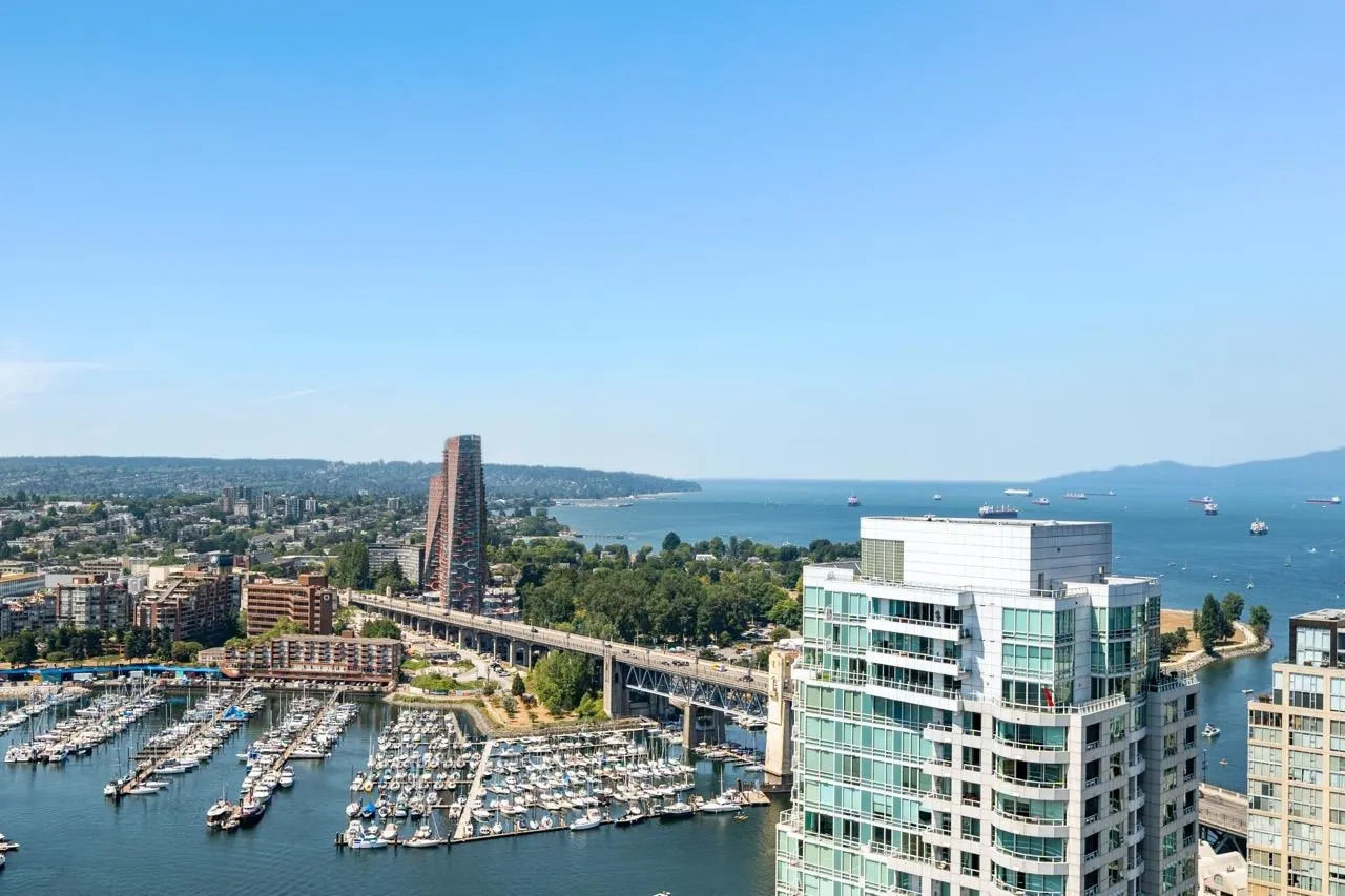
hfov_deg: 53.1
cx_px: 672
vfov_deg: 36.9
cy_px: 448
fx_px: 1345
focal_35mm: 36
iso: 100
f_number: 8
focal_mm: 24
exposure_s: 1/100
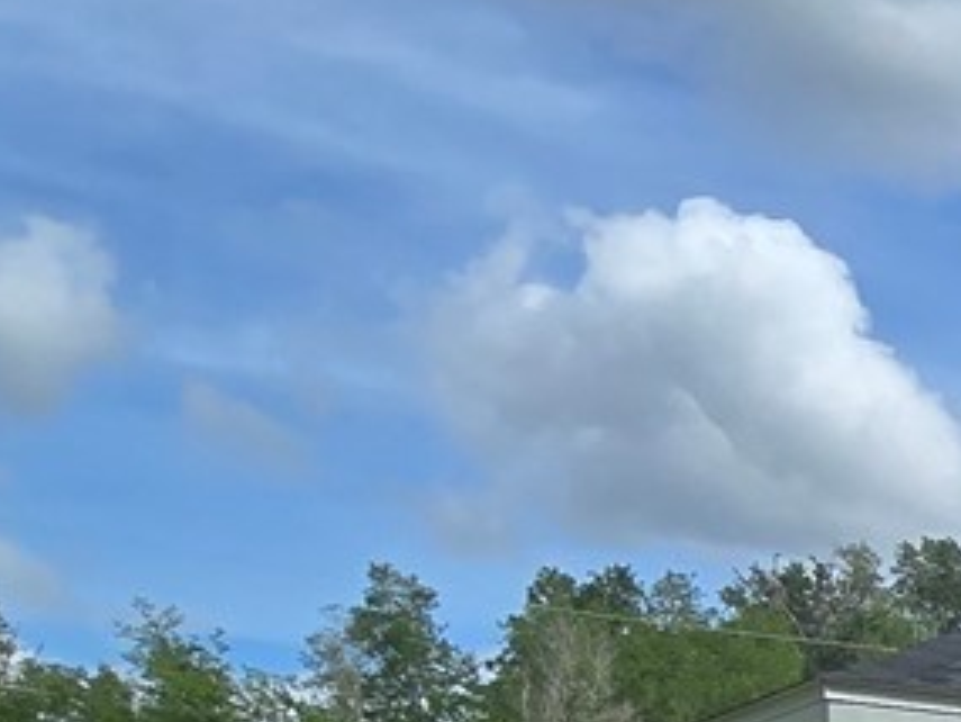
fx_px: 2027
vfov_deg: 17.4
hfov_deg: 17.3
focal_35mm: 73
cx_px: 2016
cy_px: 1198
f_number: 2.2
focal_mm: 2.2
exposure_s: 1/2775
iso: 50
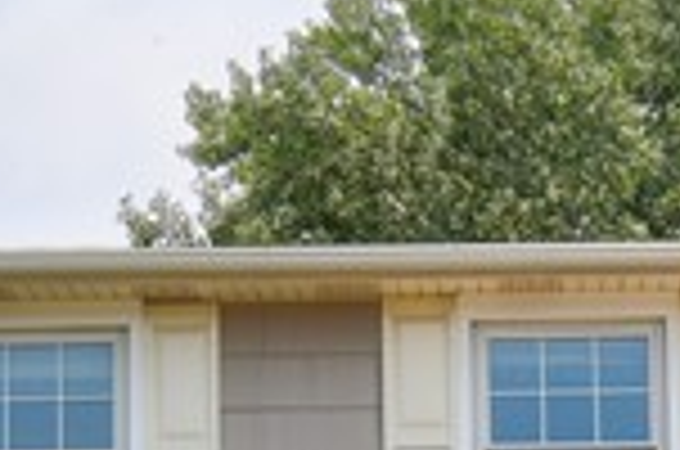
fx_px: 2582
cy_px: 963
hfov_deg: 14.8
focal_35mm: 137
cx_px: 617
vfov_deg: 9.2
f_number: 14
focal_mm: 13
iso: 125
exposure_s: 1/80
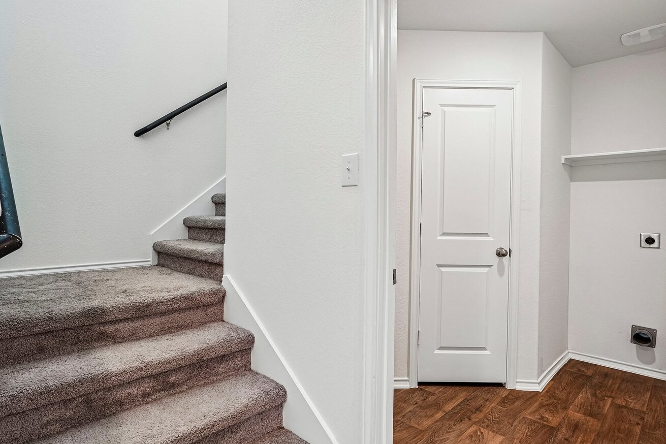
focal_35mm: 21
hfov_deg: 81.2
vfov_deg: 59.5
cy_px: 218
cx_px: 319
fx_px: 388
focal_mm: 17
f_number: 8
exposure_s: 1/20
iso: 400
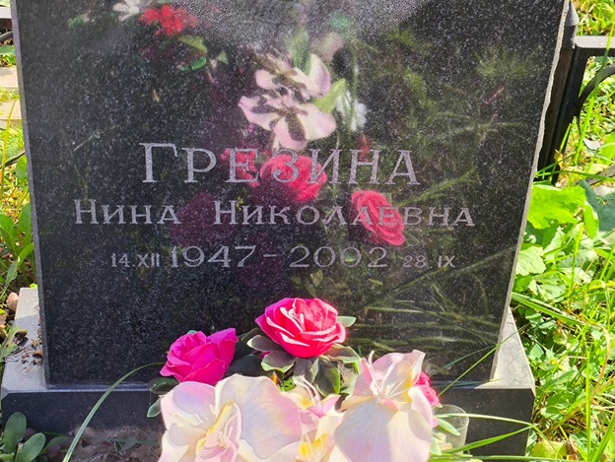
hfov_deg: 30.2
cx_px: 286
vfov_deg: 22.9
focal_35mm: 64
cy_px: 174
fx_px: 1138
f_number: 1.7
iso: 50
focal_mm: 4.71
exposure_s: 1/457
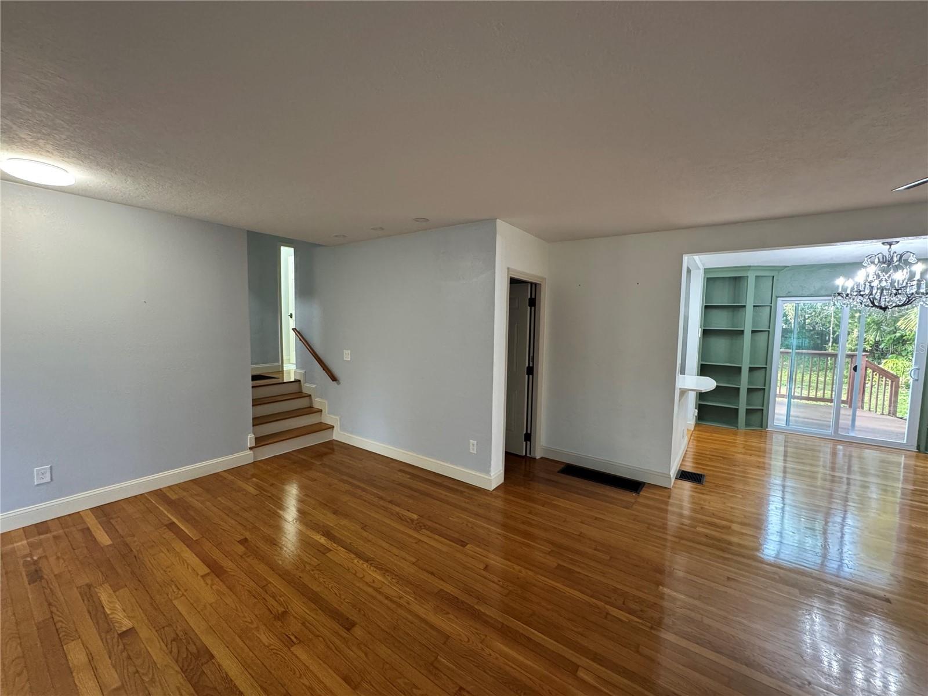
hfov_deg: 102.1
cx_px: 464
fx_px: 375
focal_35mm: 14
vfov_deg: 85.7
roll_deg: -0.5
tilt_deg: -4.0
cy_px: 348
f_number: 2.2
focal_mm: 2.22
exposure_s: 1/60
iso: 400
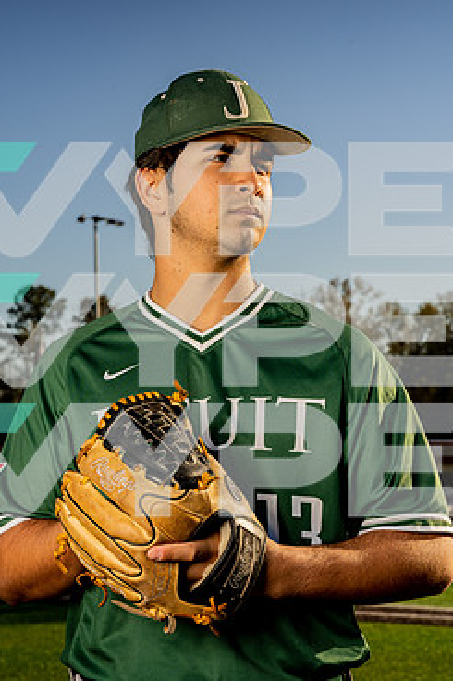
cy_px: 331
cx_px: 202
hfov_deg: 19.2
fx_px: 1341
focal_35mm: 71
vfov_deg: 28.5
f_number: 9
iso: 50
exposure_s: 1/250
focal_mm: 58
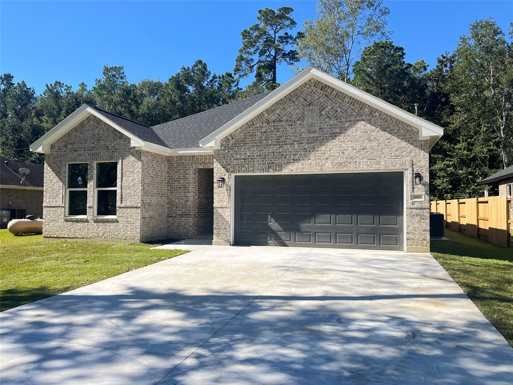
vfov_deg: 53.1
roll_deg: +0.1
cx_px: 256
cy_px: 192
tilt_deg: +2.3
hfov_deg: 67.3
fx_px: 385
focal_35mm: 26
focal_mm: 5.1
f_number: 1.6
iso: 50
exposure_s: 1/2309
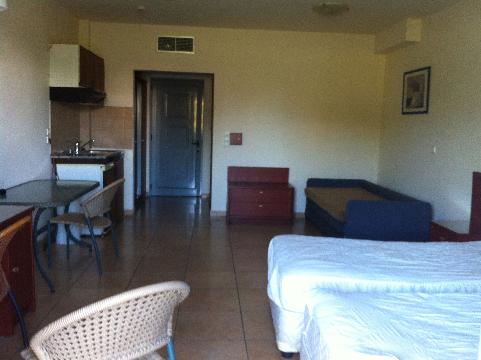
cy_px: 180
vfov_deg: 40.6
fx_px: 486
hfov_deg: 52.7
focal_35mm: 35
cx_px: 240
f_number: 2.8
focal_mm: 3.85
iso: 125
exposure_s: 1/15
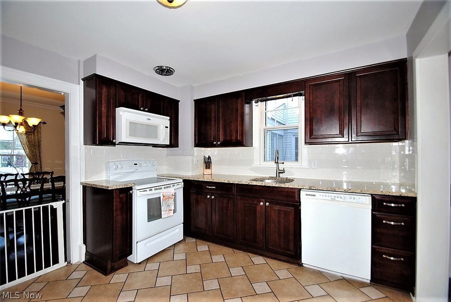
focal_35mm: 15
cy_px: 151
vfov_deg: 77.5
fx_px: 188
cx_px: 226
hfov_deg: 100.3
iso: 400
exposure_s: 1/200
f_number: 5.6
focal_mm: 10
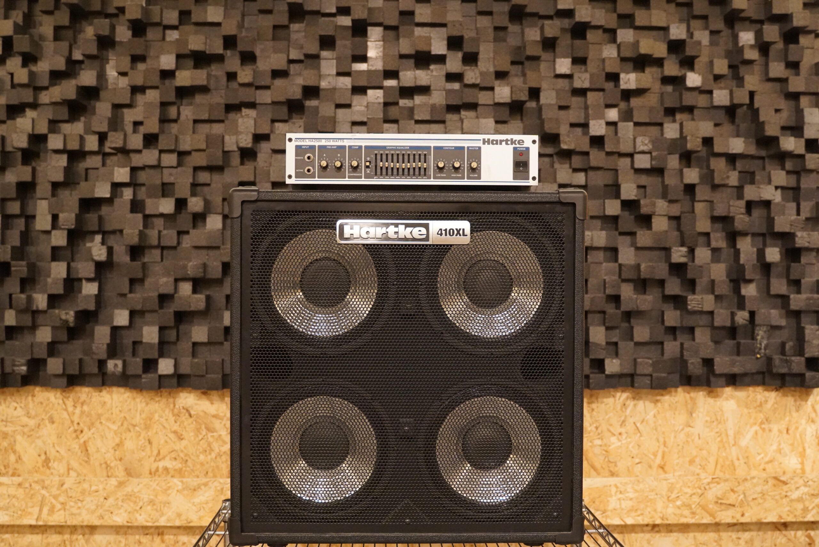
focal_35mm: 42
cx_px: 410
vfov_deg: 31.9
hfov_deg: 46.4
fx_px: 956
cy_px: 274
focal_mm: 28
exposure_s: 1/200
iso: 4000
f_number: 2.8
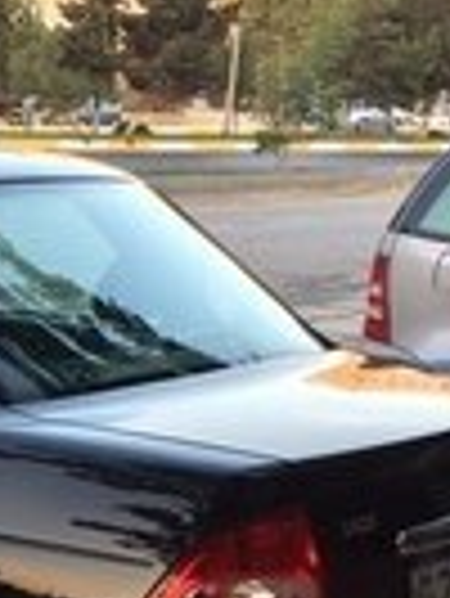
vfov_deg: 17.5
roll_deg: -2.2
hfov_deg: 13.2
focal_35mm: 108
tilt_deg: -16.3
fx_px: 1869
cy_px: 665
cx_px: -148
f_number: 2.2
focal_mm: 4.15
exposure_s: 1/50
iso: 40
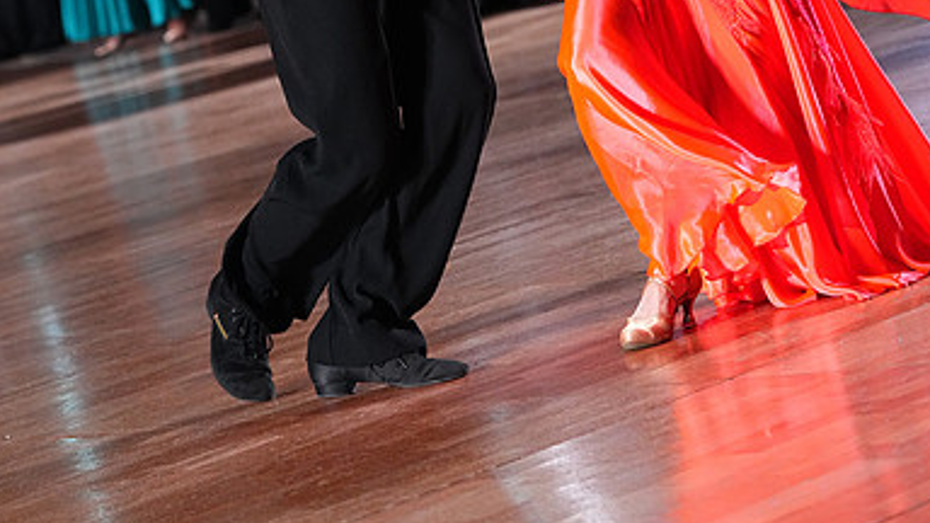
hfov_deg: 10.9
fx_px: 4883
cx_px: 466
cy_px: -160
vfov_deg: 6.1
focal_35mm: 198
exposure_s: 1/400
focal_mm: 125
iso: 6400
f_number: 4.5
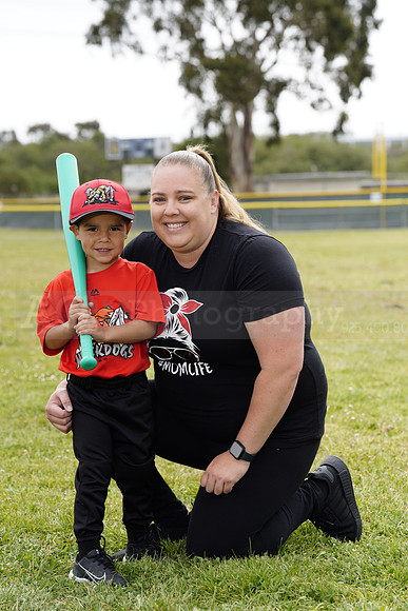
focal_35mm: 105
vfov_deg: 19.5
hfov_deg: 13.0
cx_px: 204
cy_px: 306
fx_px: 1784
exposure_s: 1/250
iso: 100
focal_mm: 105
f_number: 5.6
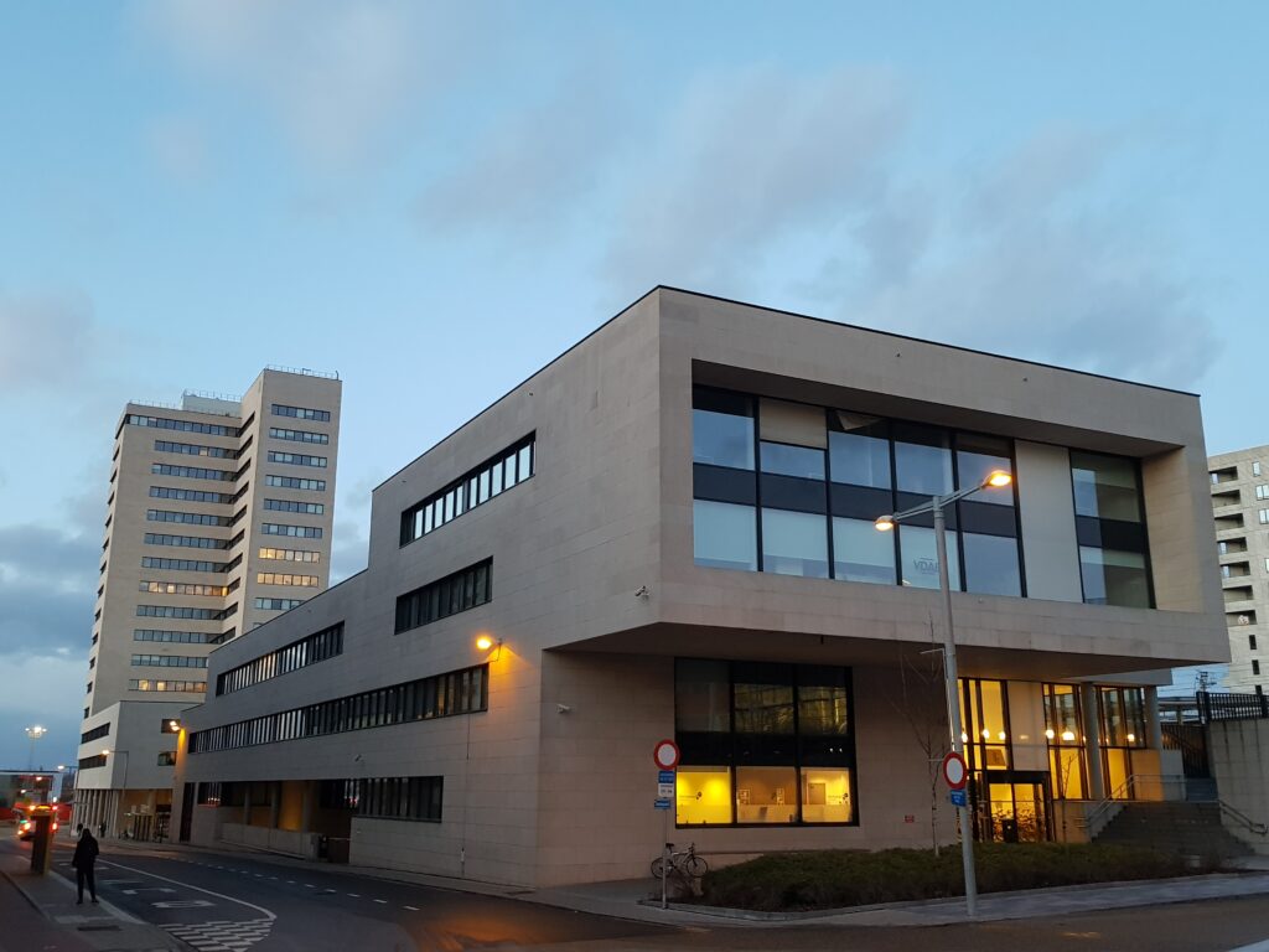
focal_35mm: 26
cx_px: 634
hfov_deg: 67.3
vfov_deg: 53.1
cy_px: 476
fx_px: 953
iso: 200
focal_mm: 4.2
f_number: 1.7
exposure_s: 1/50
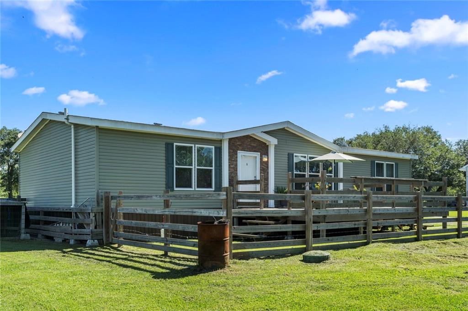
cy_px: 156
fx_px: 455
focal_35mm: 35
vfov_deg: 37.8
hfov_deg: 54.5
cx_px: 234
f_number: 8
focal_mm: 35
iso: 100
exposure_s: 1/200
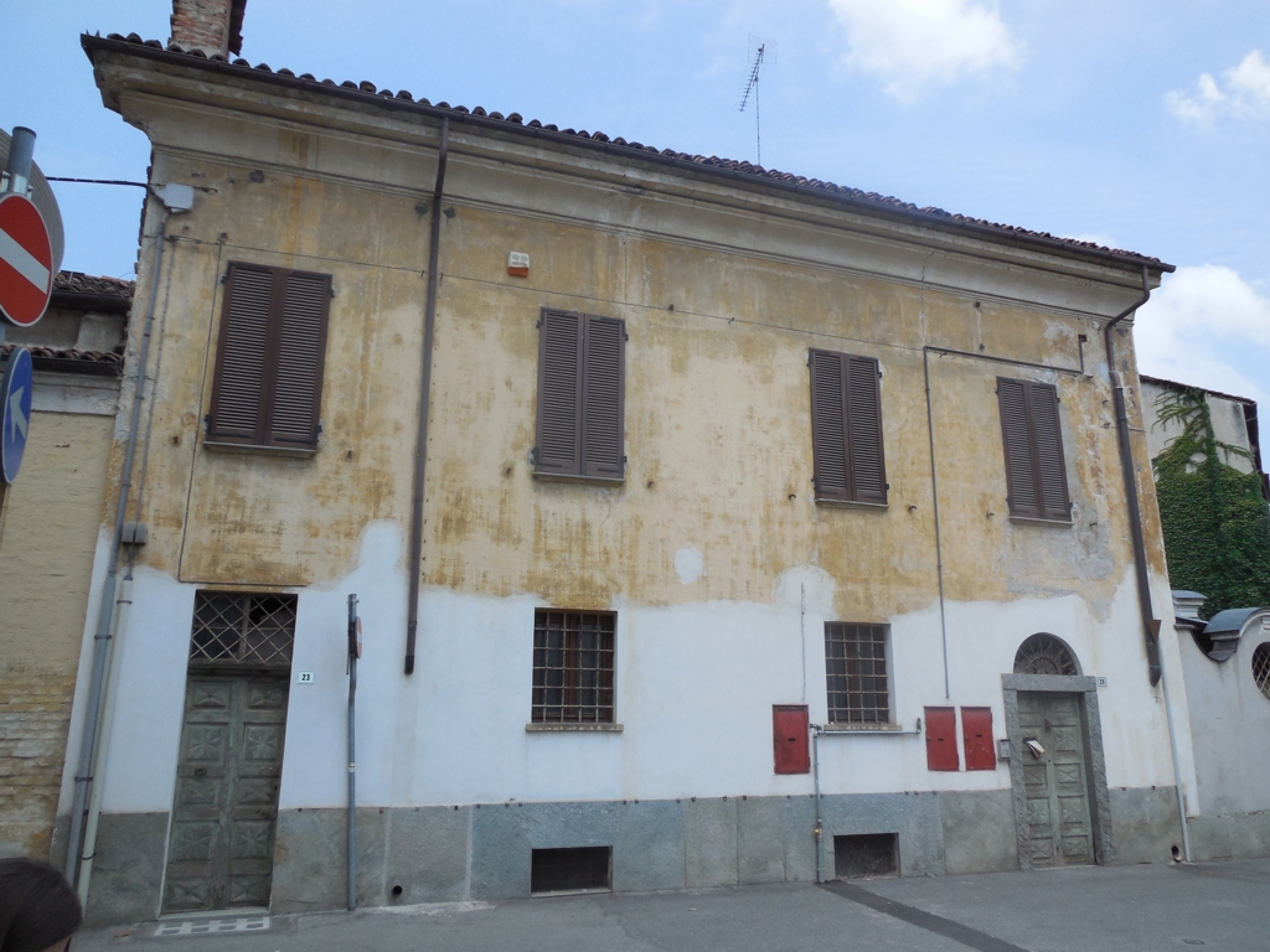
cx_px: 635
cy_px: 476
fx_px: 917
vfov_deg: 54.9
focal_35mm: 25
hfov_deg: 69.4
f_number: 3.1
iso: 125
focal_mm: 4.5
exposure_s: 1/1250
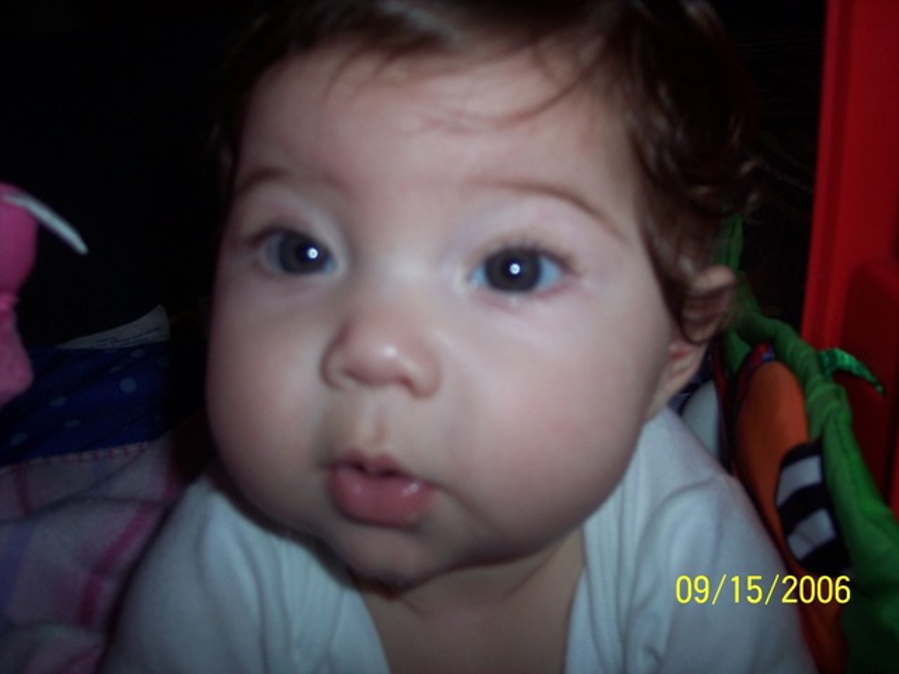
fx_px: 1013
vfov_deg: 36.8
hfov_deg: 47.9
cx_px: 450
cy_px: 337
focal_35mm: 39
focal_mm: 8
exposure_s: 1/60
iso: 100
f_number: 2.8
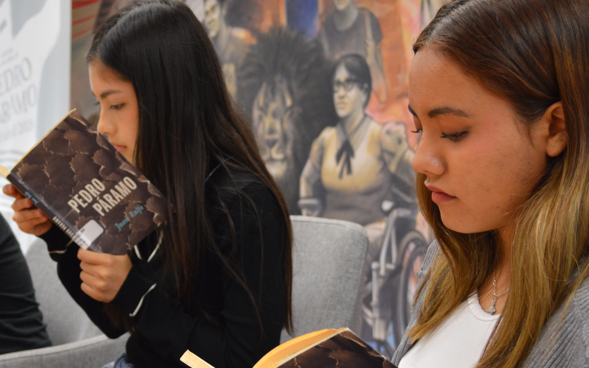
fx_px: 1043
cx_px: 170
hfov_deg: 31.1
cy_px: 255
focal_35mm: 65
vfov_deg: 19.9
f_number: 4
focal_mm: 24
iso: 500
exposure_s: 1/15
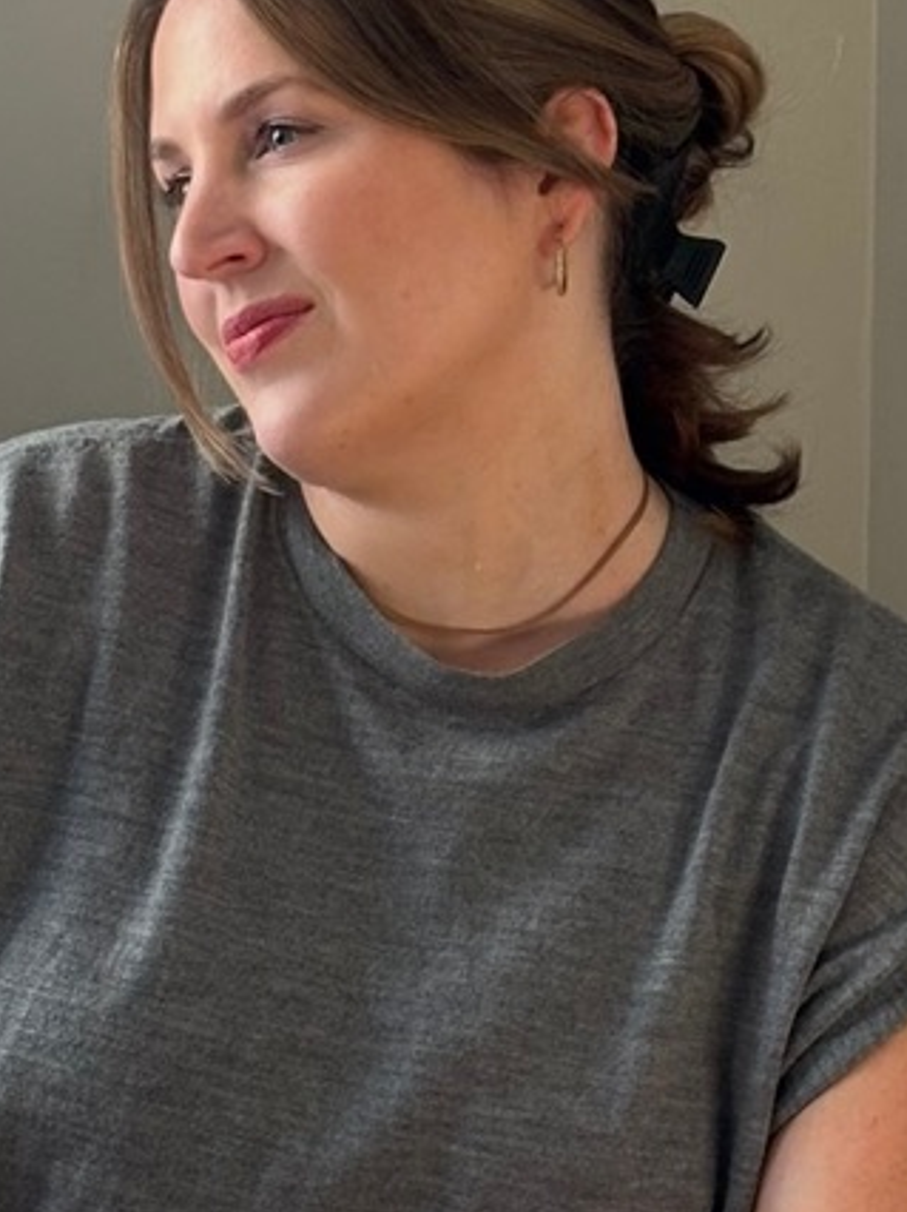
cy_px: 714
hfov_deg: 8.7
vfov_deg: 11.6
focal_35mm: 171
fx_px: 5980
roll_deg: -1.8
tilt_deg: -7.0
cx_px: 657
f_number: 1.6
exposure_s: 1/60
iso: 80
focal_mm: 5.96
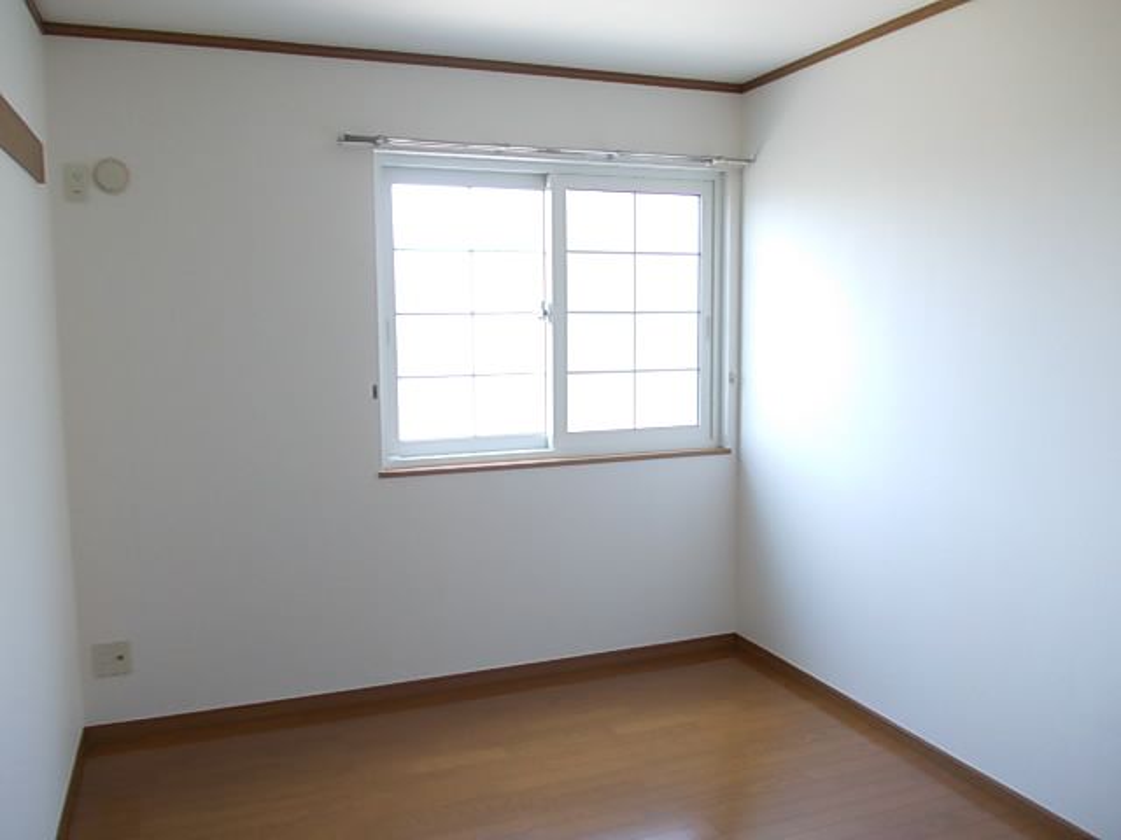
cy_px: 420
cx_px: 560
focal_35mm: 28
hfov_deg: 63.4
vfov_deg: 49.7
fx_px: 907
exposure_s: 1/30
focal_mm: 4
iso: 80
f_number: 2.7
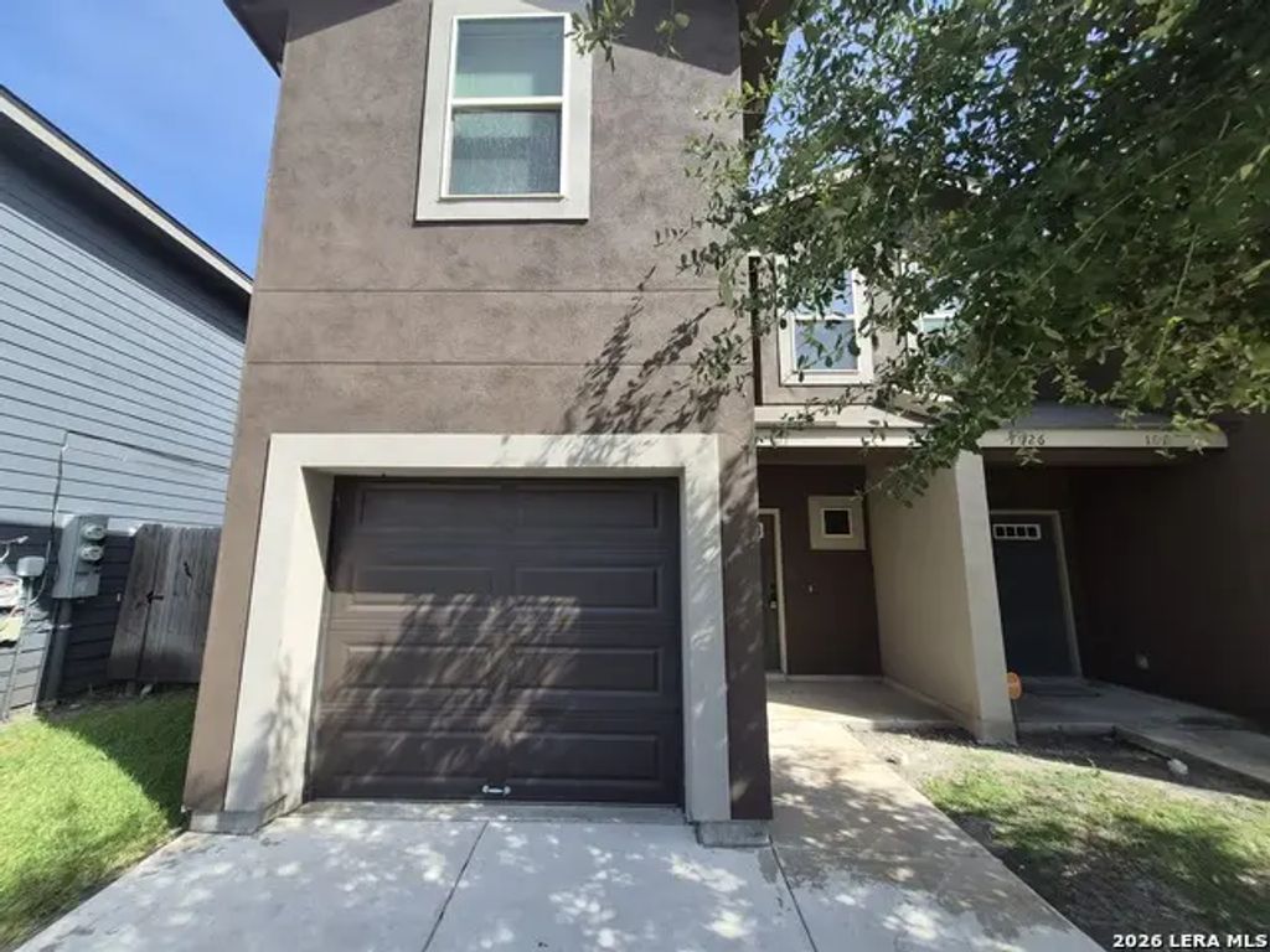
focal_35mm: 13
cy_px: 476
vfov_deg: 89.9
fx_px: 477
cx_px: 635
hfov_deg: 106.2
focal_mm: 1.74
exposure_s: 1/738
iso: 40
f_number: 2.2
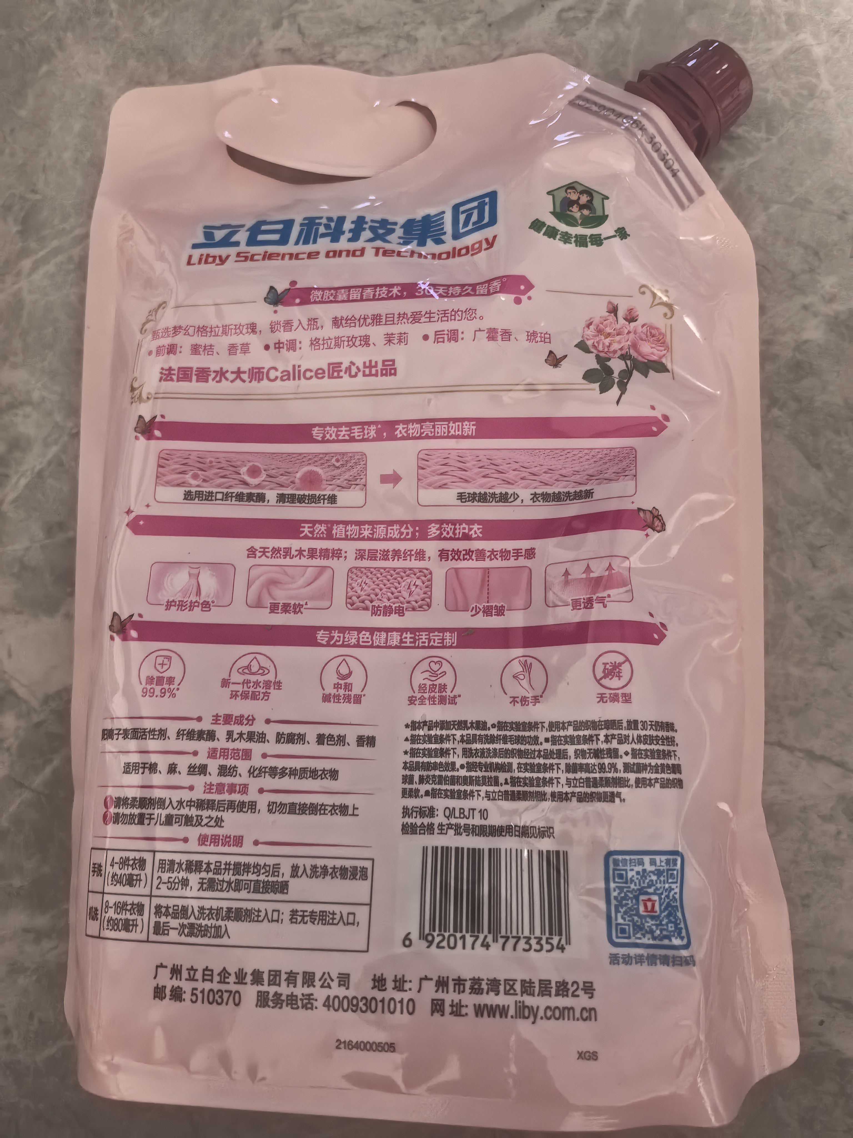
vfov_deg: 65.3
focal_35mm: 27
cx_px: 426
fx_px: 887
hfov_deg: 51.4
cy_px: 569
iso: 1000
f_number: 2
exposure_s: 1/20
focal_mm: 6.98
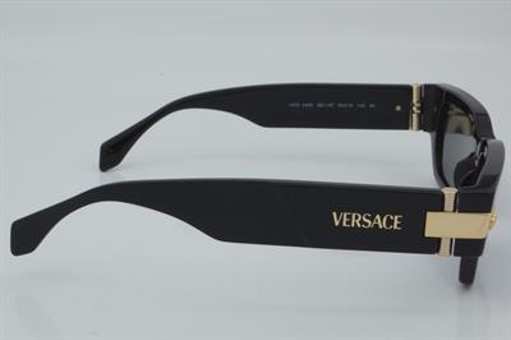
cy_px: 170
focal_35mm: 75
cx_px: 256
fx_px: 1064
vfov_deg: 18.2
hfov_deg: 27.0
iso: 100
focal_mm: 50
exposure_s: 1/4
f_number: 32
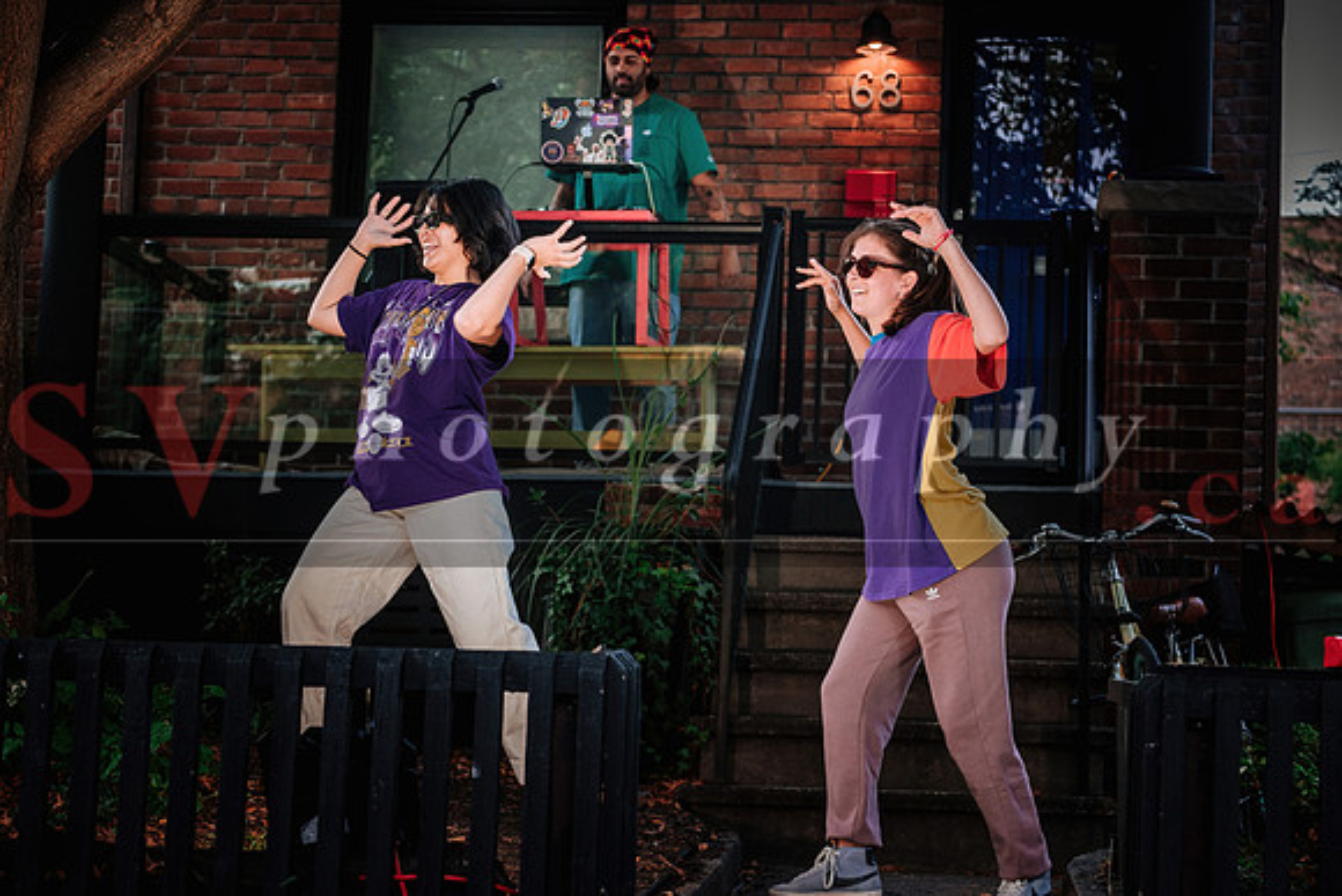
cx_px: 671
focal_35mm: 75
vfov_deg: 18.2
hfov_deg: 27.0
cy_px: 448
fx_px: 2796
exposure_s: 1/200
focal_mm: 50
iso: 400
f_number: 2.8
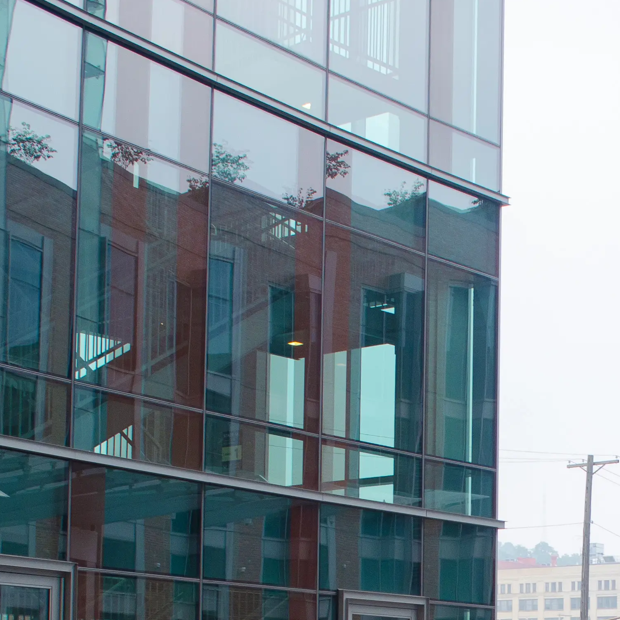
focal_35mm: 83
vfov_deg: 20.2
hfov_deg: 20.6
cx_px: 500
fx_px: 1682
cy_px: 632
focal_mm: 20
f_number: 6.3
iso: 200
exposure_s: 1/160
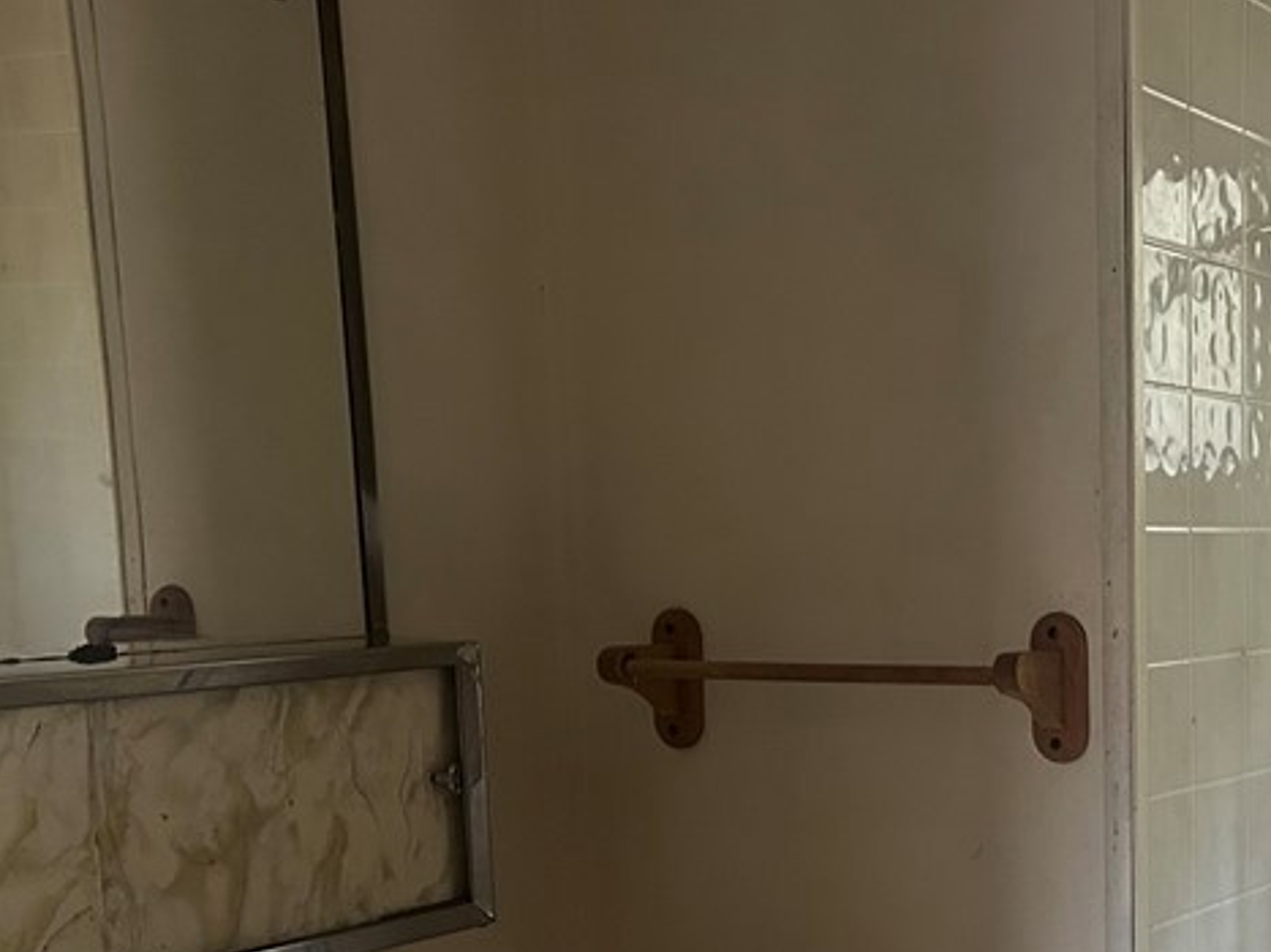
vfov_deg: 24.9
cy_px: 860
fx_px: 2092
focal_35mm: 57
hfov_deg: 31.2
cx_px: 1285
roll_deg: +0.0
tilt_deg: -9.7
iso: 250
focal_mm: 5.7
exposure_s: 1/60
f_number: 1.5
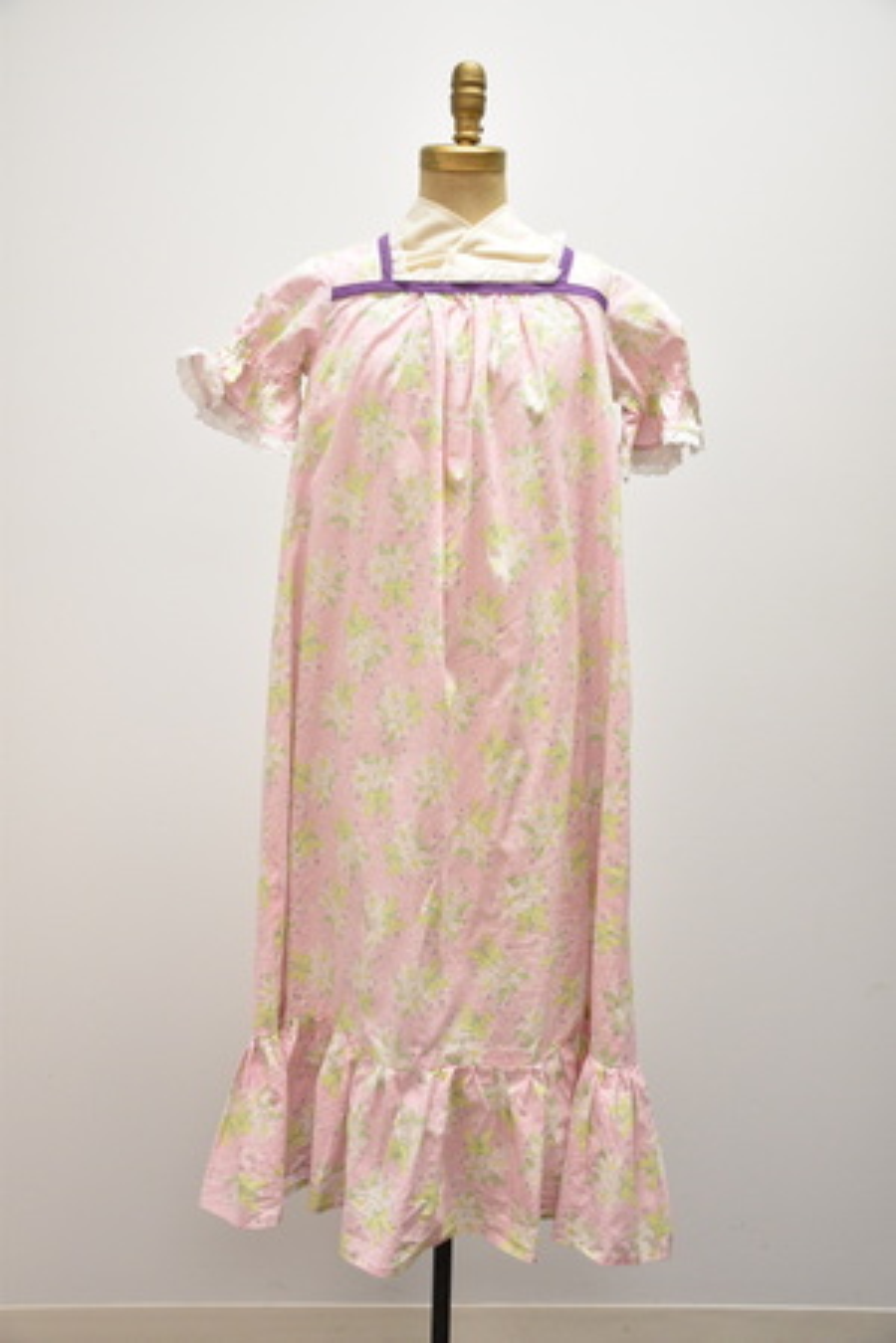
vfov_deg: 53.1
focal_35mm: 36
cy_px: 672
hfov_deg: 36.9
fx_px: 1344
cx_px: 448
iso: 1000
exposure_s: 1/100
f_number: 4.5
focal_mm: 24
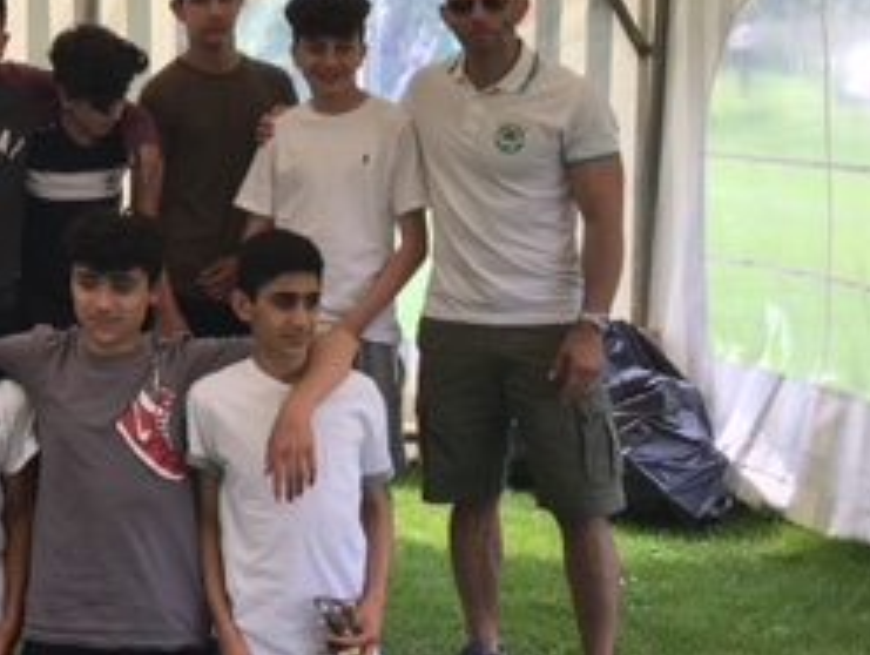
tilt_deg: -4.6
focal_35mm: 75
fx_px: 1888
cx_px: -176
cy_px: 155
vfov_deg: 19.5
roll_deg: -1.1
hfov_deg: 23.7
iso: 25
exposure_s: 1/246
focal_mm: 4.15
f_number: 2.2
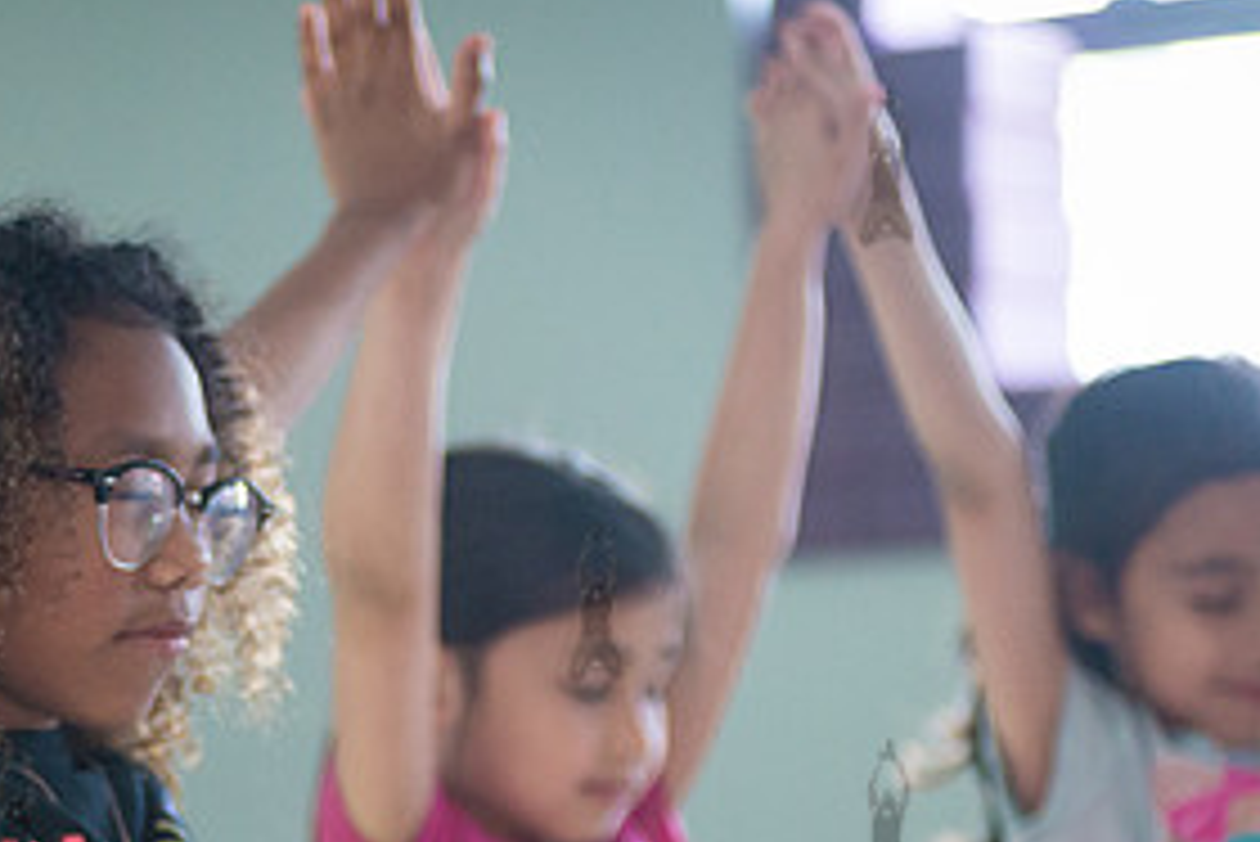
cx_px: 14
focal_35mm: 166
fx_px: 5813
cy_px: 817
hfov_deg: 12.2
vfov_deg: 8.2
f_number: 2.8
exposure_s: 1/250
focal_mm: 80
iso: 2000
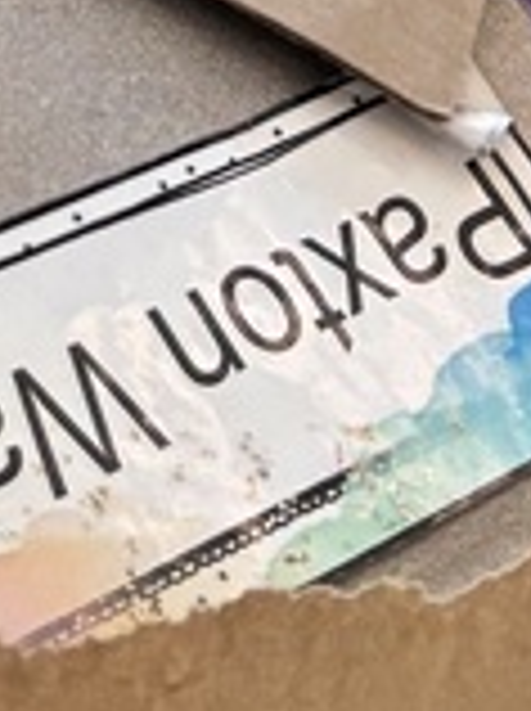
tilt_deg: -26.7
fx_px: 3466
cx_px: -27
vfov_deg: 9.1
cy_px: -1498
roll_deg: -26.1
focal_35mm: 169
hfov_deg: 8.7
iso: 200
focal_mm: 5.96
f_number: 1.6
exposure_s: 1/60
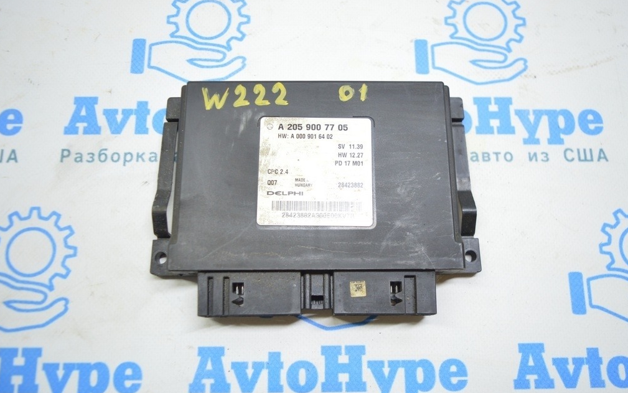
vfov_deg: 40.6
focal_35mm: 31
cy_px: 203
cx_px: 311
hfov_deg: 61.2
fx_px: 531
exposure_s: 1/40
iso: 400
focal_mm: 20
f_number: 3.8
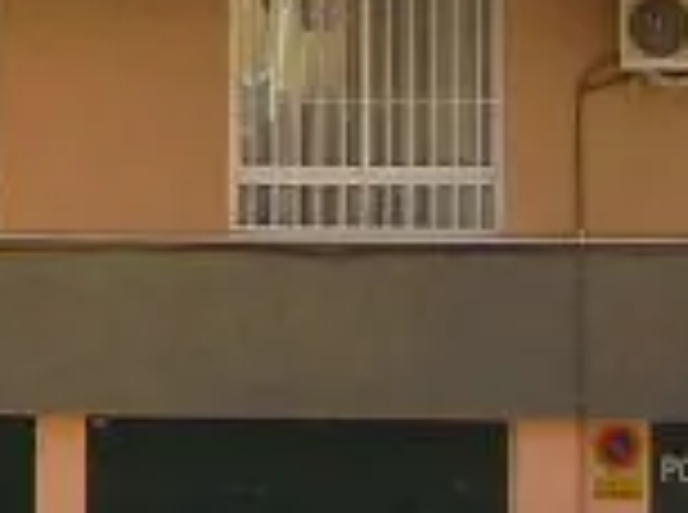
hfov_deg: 7.4
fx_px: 5056
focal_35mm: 255
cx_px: -778
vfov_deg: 5.7
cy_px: -382
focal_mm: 6.3
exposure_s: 1/174
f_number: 3.2
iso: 50
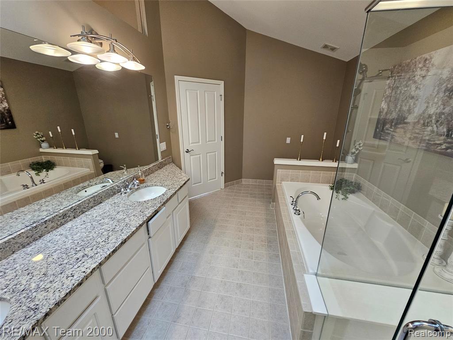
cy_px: 170
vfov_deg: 89.9
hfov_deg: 106.2
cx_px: 226
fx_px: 170
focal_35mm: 13
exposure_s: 1/40
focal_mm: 2.2
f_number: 2.2
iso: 320
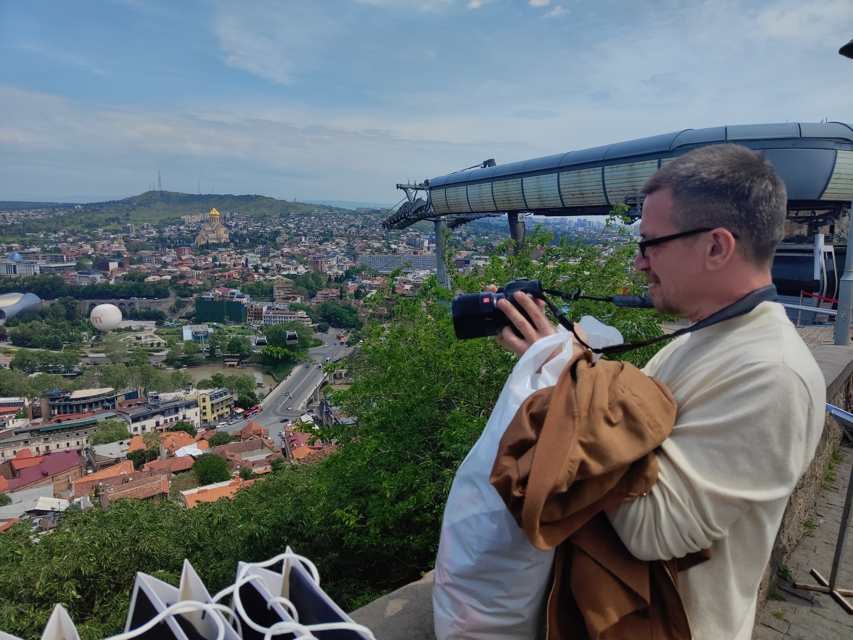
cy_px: 320
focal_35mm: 23
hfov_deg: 73.9
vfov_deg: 58.9
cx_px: 426
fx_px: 567
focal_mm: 5.59
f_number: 1.88
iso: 50
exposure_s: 1/1800
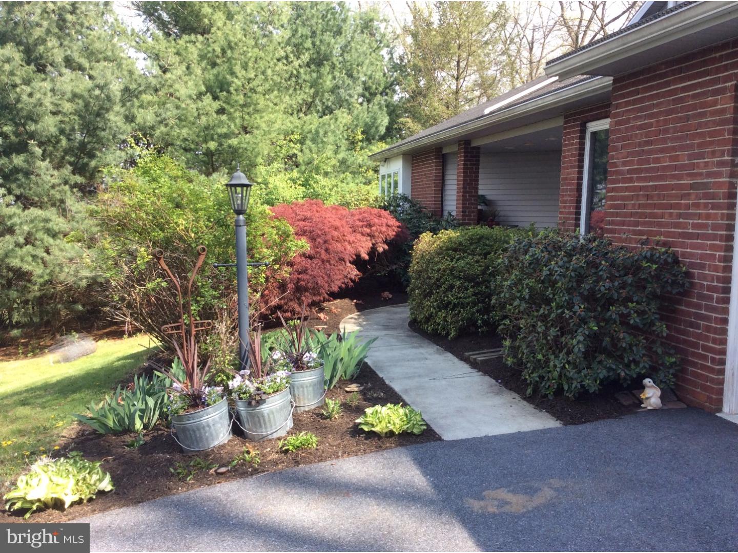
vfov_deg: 44.2
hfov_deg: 56.8
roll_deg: -0.3
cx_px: 369
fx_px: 682
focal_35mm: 32
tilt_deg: -6.9
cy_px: 276
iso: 32
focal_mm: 3.3
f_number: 2.4
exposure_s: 1/289
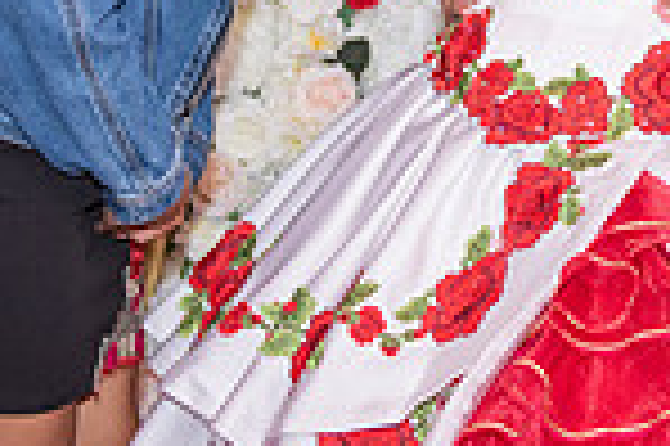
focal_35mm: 164
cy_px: -128
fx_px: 3049
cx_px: 800
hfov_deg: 12.3
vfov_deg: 8.2
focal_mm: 42
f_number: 3.2
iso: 800
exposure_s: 1/160
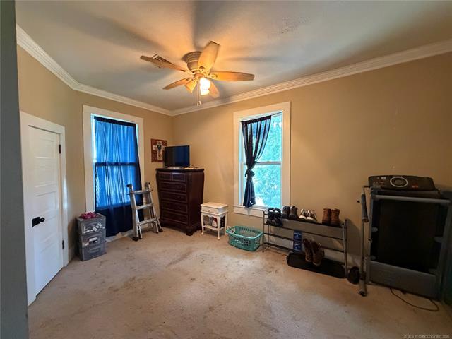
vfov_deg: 85.7
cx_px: 226
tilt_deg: -3.6
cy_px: 170
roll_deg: +0.3
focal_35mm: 14
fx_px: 183
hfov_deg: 102.1
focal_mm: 2.22
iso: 1000
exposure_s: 1/60
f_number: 2.2
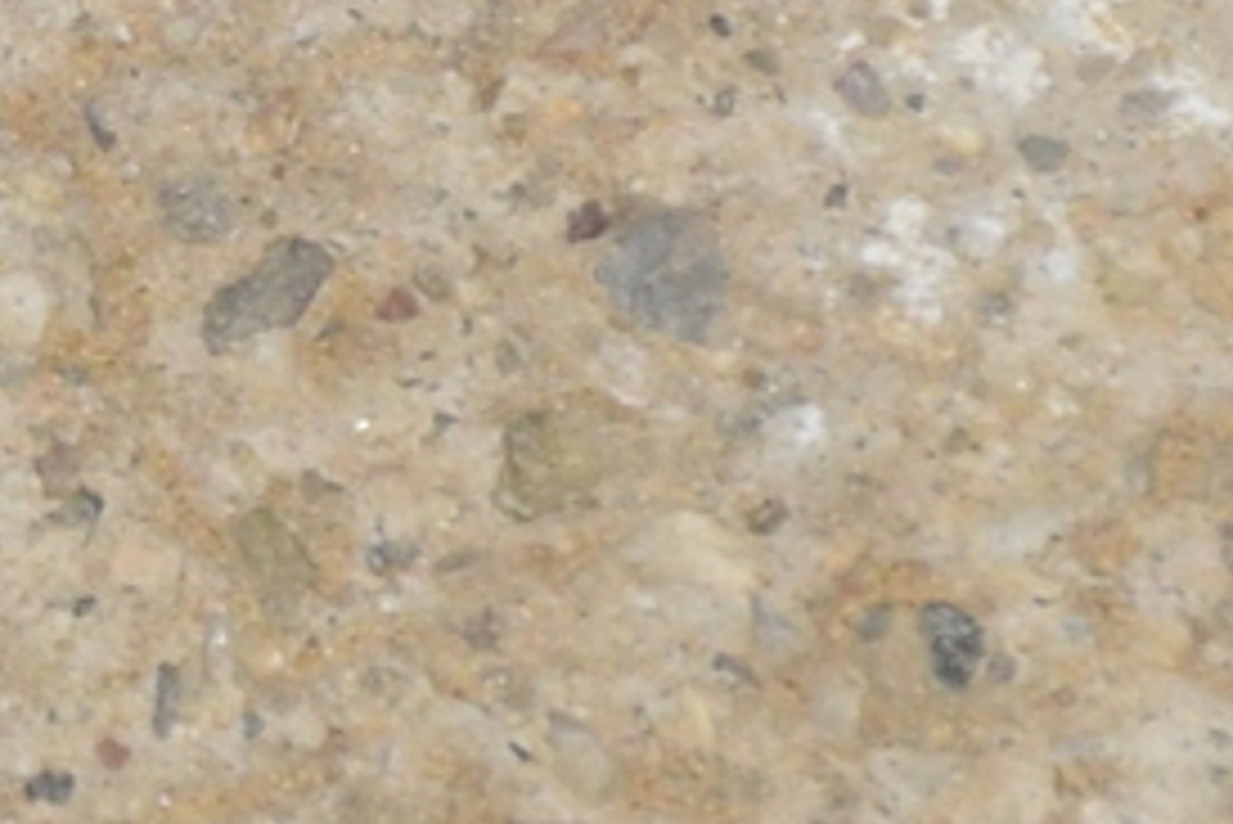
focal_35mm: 735
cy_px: -531
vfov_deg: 1.9
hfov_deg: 2.8
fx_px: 25186
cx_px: -526
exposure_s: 1/60
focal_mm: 140
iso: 320
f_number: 7.1
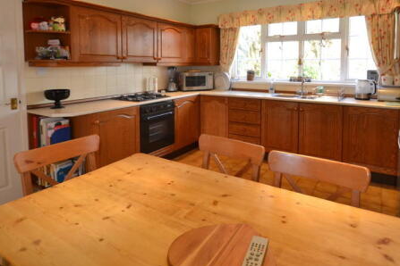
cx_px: 221
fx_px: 244
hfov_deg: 78.3
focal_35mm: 22
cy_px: 74
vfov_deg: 55.1
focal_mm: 10
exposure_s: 1/60
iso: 560
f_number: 3.5
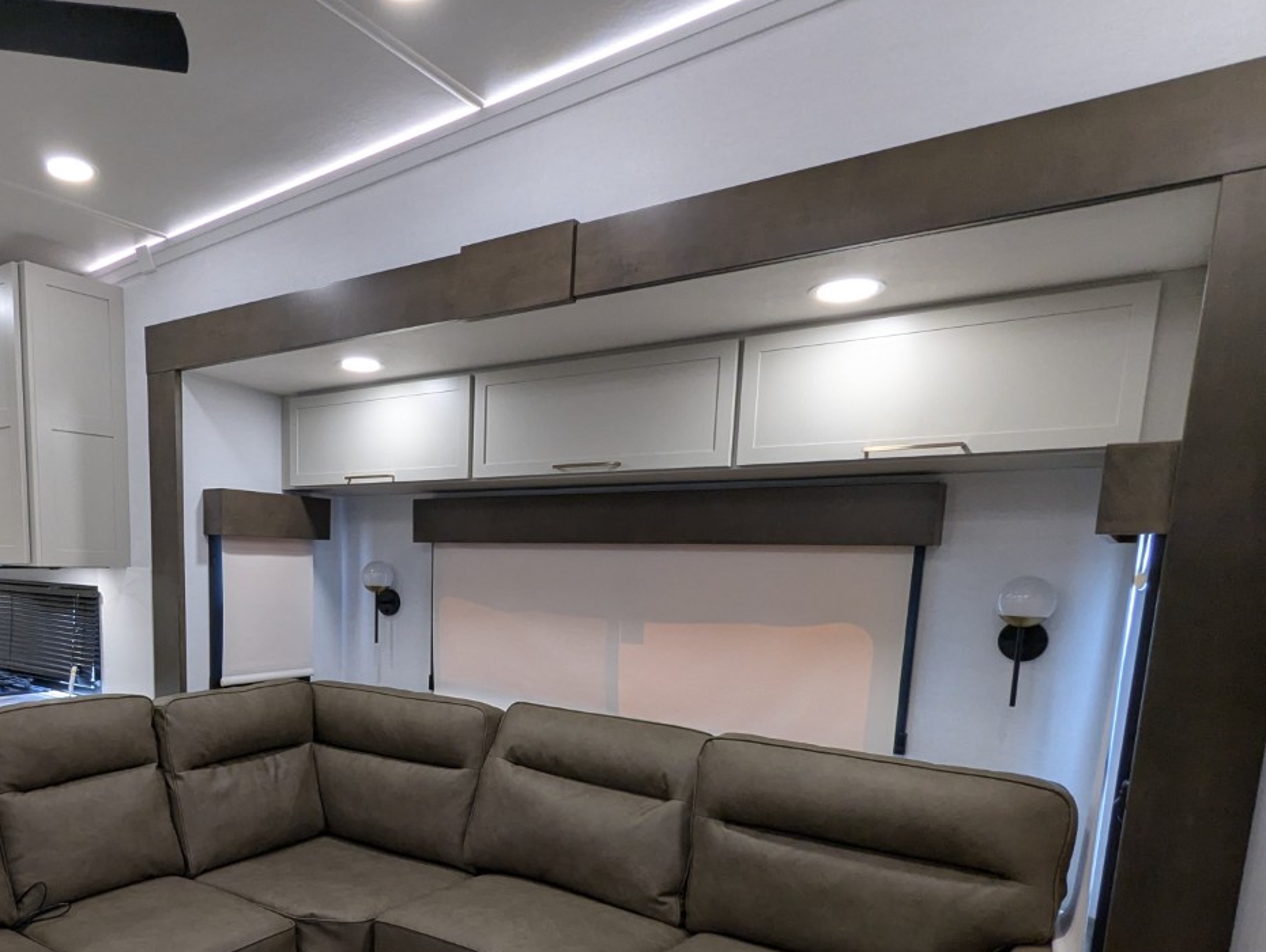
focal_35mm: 24
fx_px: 879
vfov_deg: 54.5
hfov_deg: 69.2
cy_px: 703
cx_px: 408
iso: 230
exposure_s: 1/85.5
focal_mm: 2.35
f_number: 2.2
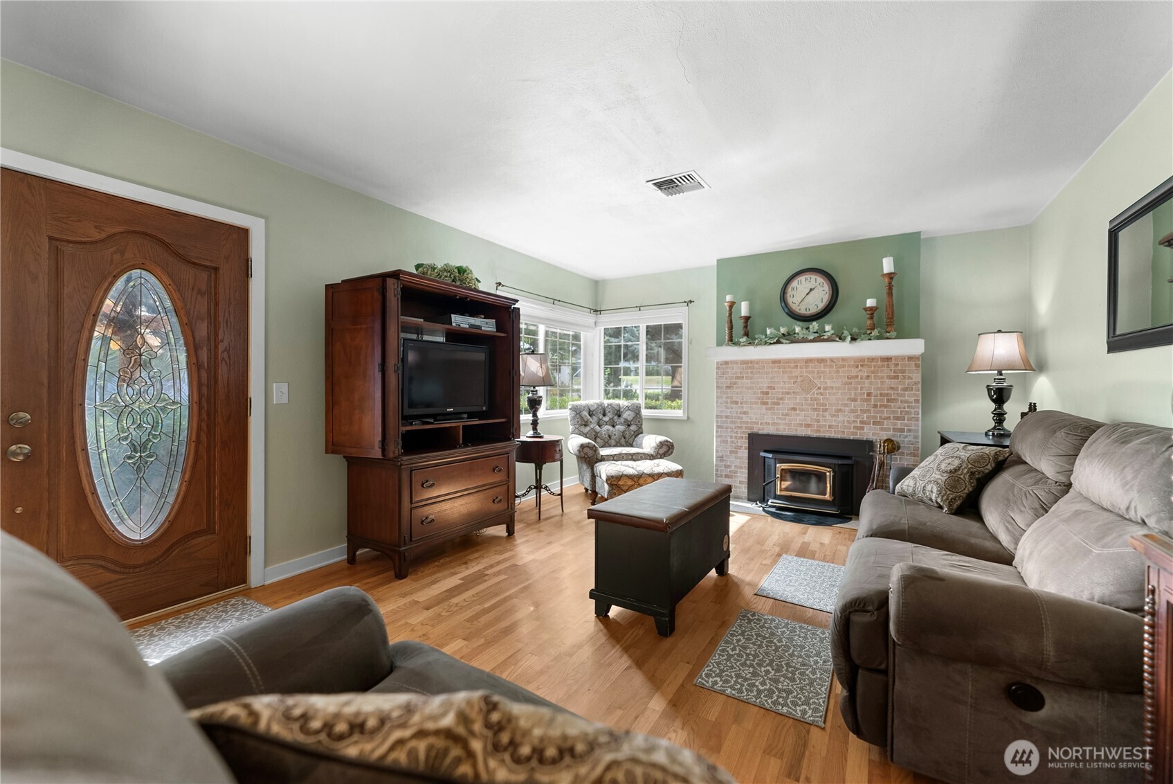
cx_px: 586
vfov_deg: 81.3
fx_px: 456
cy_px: 392
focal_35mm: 14
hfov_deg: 104.2
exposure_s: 1/15
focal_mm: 14
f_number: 2.8
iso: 400
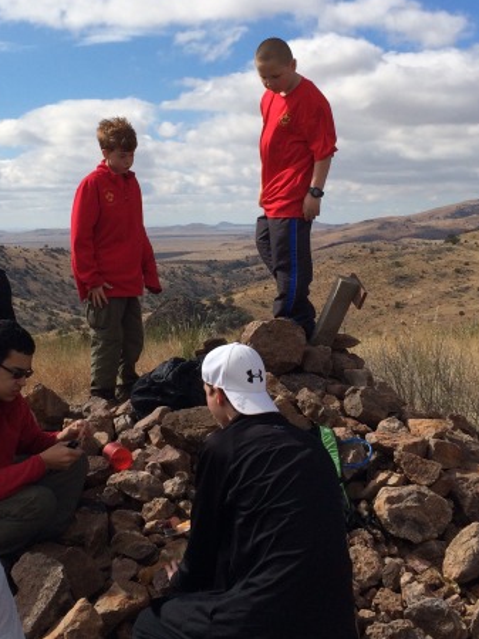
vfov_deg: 34.7
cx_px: 182
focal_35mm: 55
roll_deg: -0.1
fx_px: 1016
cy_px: 228
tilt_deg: -1.0
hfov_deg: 26.5
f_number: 2.2
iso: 32
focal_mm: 4.15
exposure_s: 1/4115
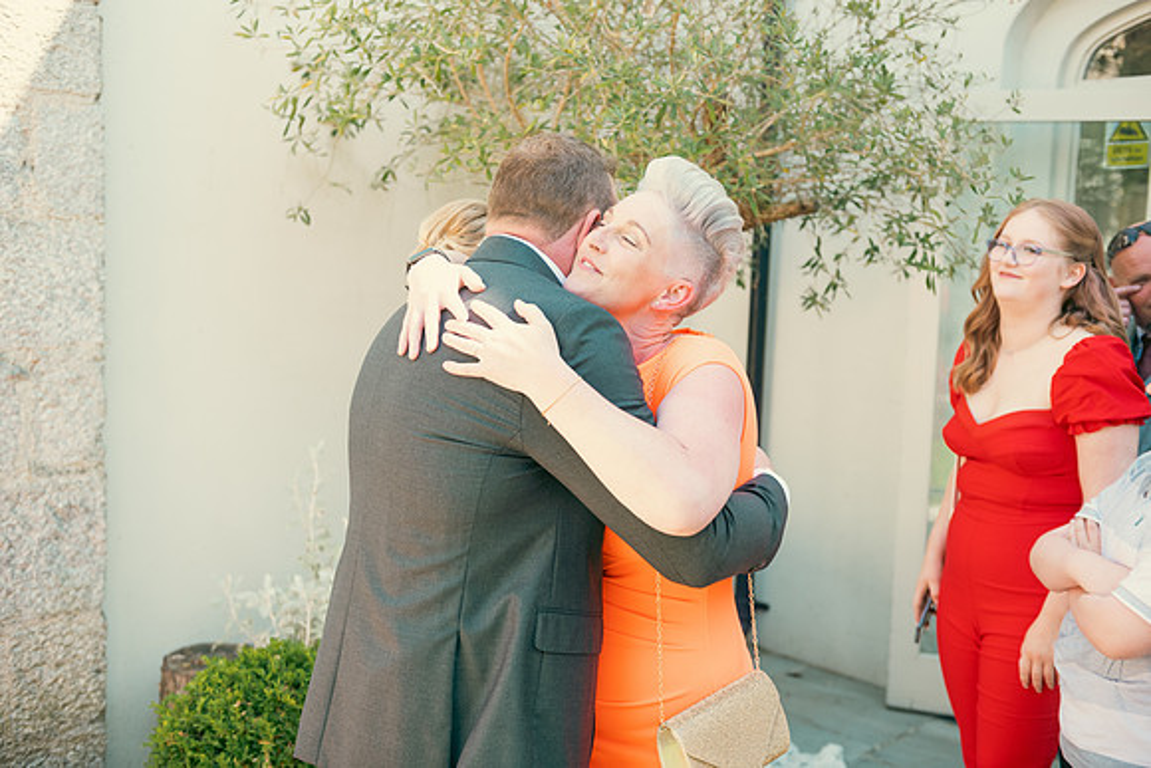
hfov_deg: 48.4
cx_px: 576
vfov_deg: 33.4
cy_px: 384
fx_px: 1279
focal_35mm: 40
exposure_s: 1/250
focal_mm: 40
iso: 160
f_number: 3.5
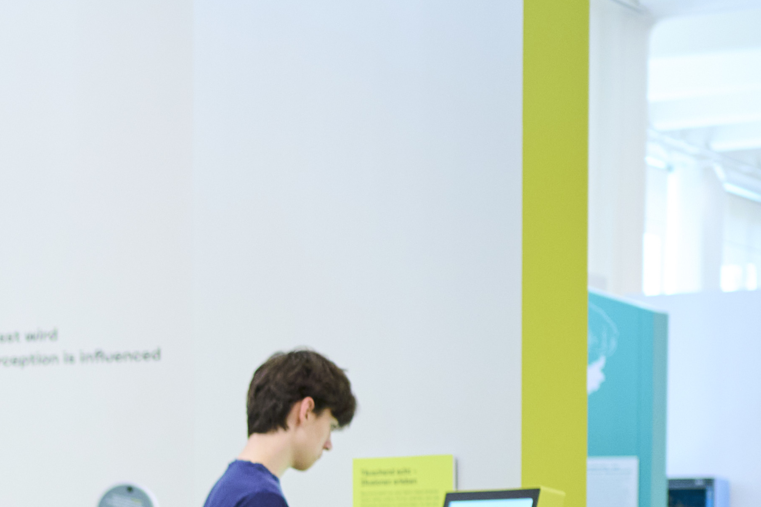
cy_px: 673
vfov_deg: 11.4
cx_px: -345
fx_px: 2473
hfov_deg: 16.2
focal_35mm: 117
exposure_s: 1/250
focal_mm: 35
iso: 800
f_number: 1.4
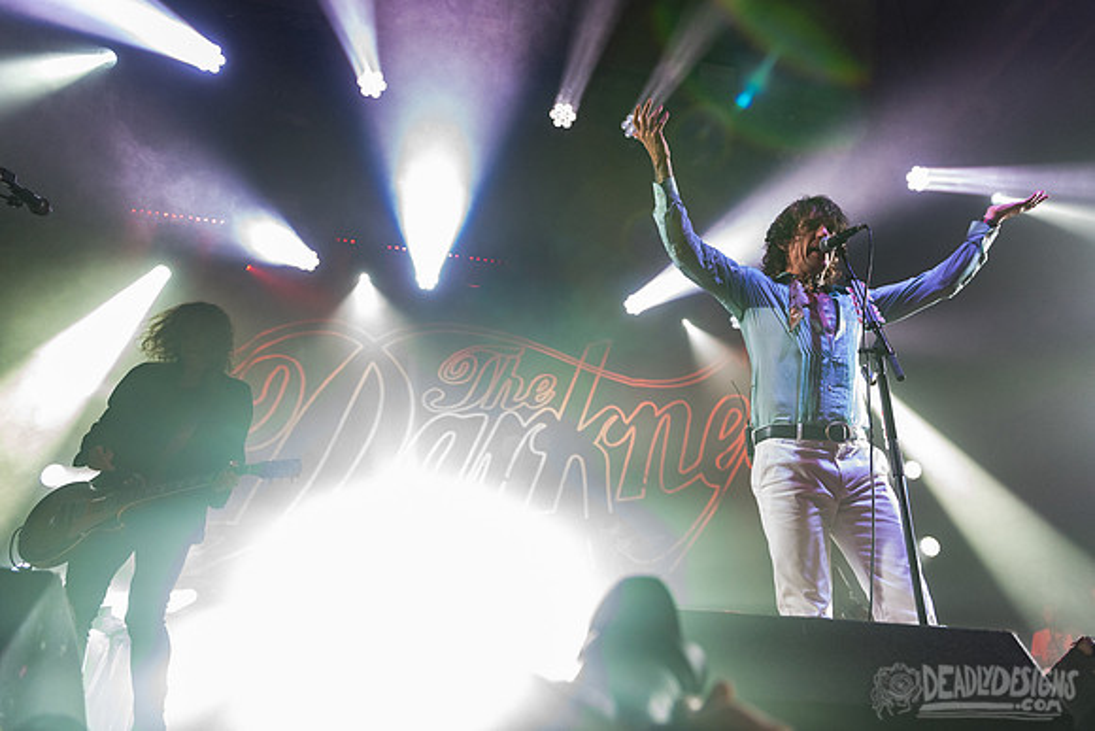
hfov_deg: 71.0
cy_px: 355
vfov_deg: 51.0
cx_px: 574
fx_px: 766
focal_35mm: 25
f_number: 3.2
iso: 2500
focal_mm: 24
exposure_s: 1/320
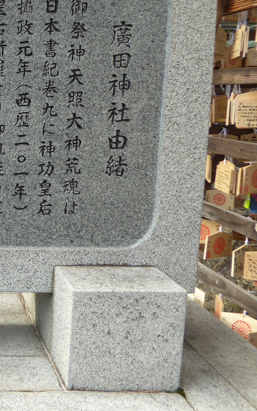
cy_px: 176
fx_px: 572
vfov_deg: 39.5
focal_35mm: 51
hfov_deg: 22.3
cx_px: -91
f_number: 3.3
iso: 100
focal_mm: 4.3
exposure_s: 1/250
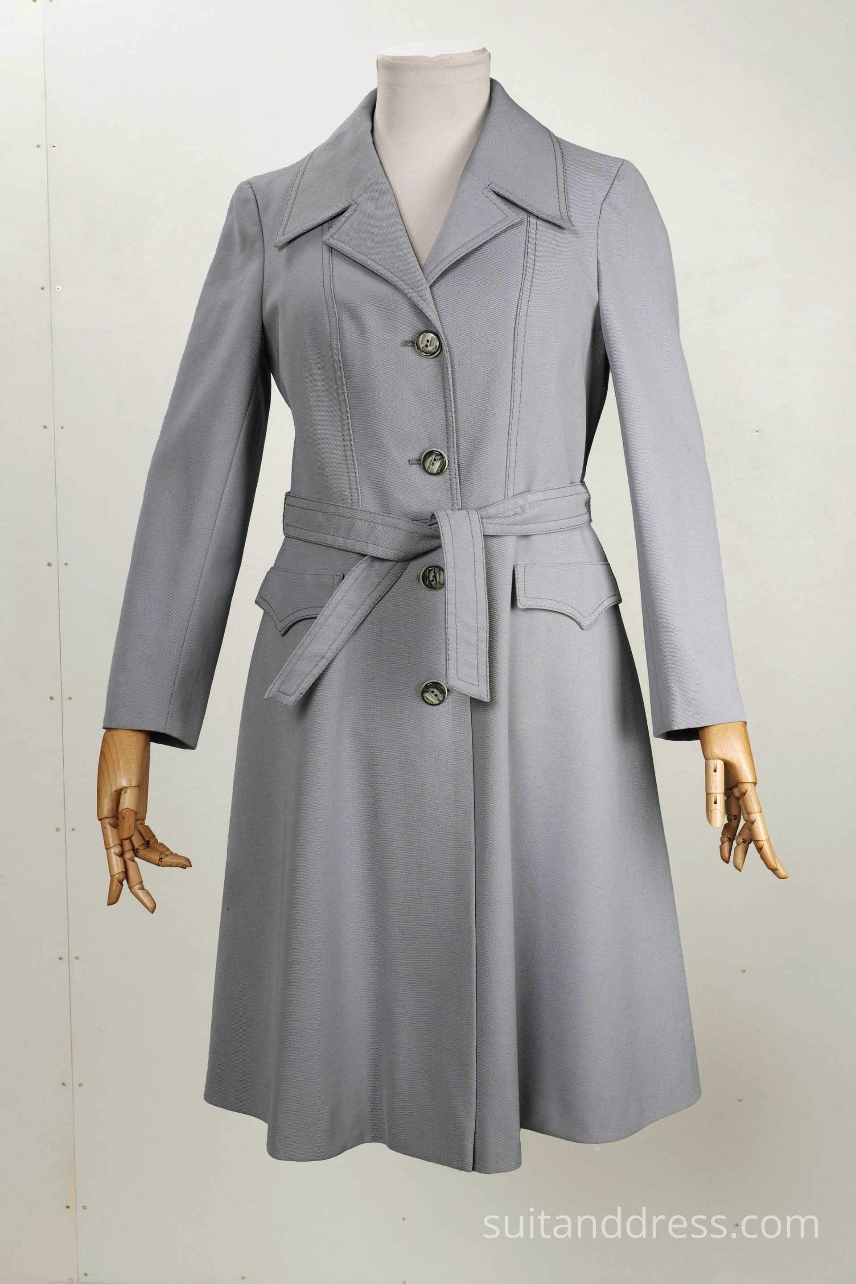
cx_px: 428
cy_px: 642
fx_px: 1712
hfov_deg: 28.1
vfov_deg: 41.1
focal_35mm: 48
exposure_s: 1/20
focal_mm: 32
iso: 320
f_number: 8
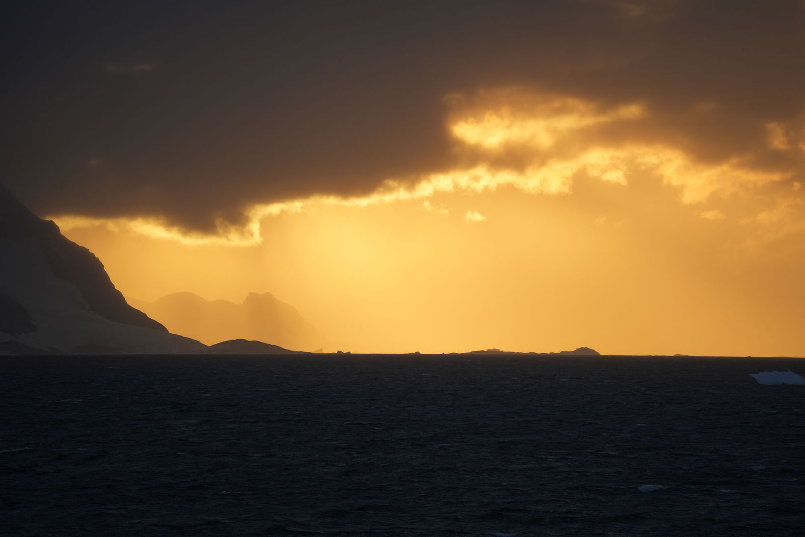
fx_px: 8942
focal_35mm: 400
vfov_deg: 3.4
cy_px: 268
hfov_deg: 5.2
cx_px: 402
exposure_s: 1/500
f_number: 6.3
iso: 200
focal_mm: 400
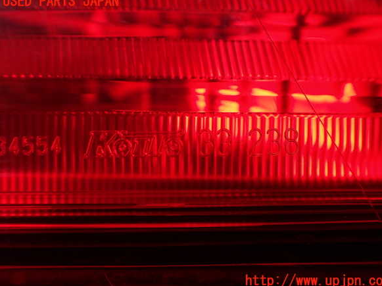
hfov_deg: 58.4
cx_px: 197
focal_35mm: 31
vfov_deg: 45.4
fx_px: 342
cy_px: 141
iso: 125
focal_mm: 5.4
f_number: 2.3
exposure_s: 1/125
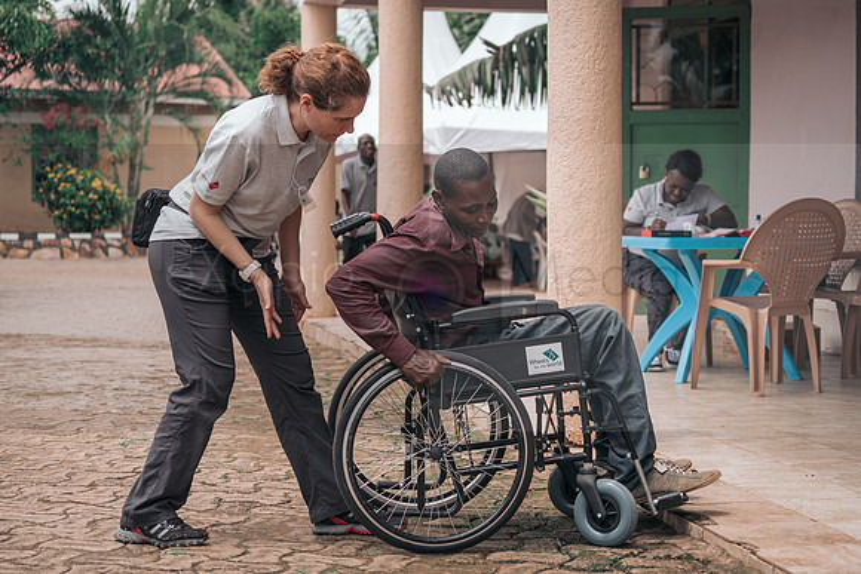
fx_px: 1674
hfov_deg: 28.8
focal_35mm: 70
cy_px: 287
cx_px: 430
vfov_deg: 19.5
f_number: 4
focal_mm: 70
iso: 100
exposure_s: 1/400
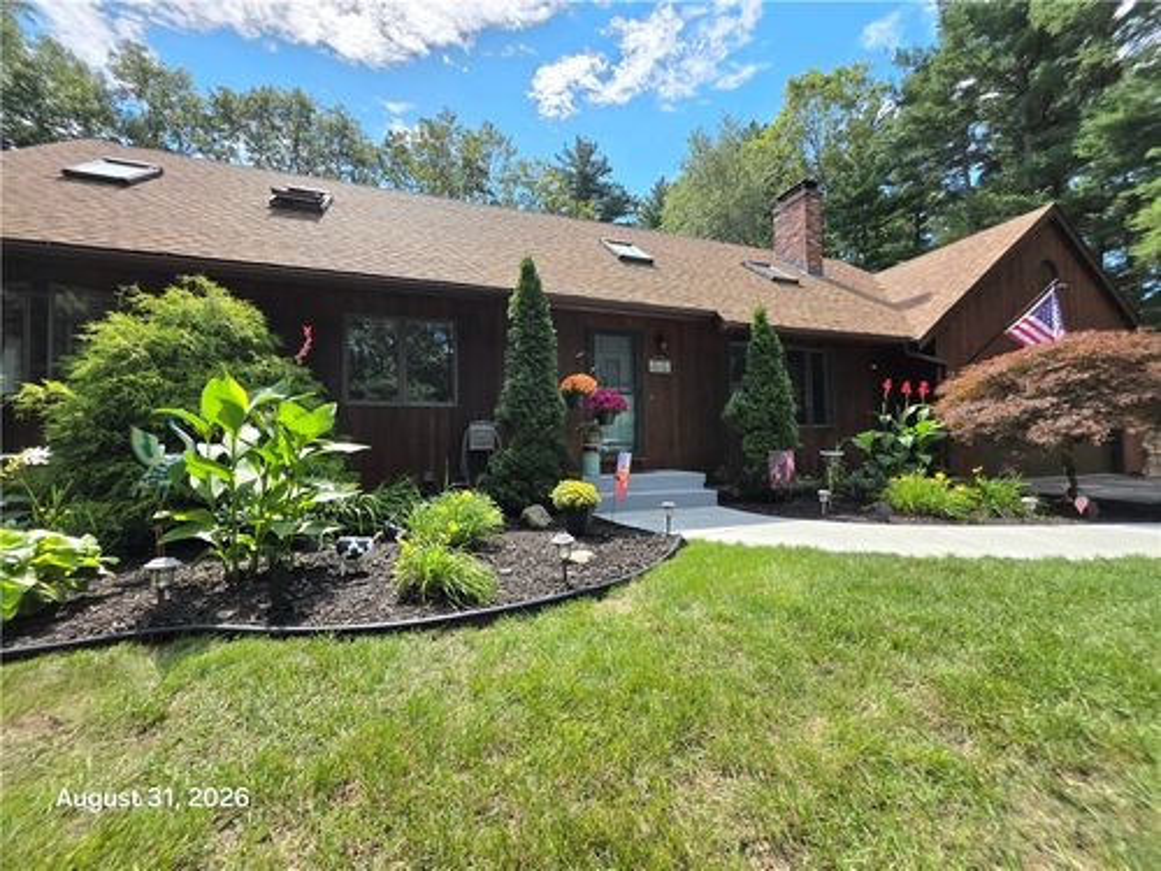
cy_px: 436
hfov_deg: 106.2
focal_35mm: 13
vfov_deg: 89.9
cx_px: 580
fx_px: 436
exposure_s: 1/1667
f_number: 1.9
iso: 40
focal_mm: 2.2
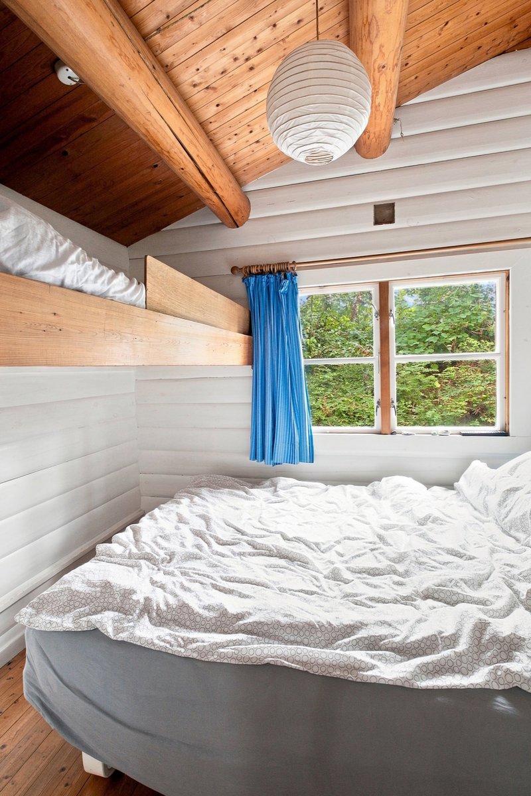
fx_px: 332
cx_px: 266
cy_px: 398
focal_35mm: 15
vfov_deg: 100.4
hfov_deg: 77.3
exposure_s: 1/40
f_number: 8
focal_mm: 10
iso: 1250
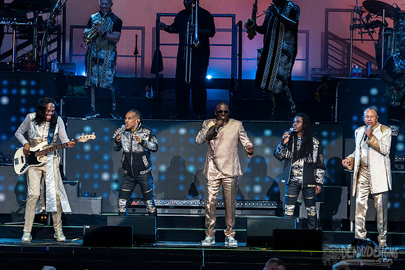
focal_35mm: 309
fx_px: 3475
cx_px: 191
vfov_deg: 4.5
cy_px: 100
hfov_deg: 6.7
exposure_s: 1/500
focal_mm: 210
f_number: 5.3
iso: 1000
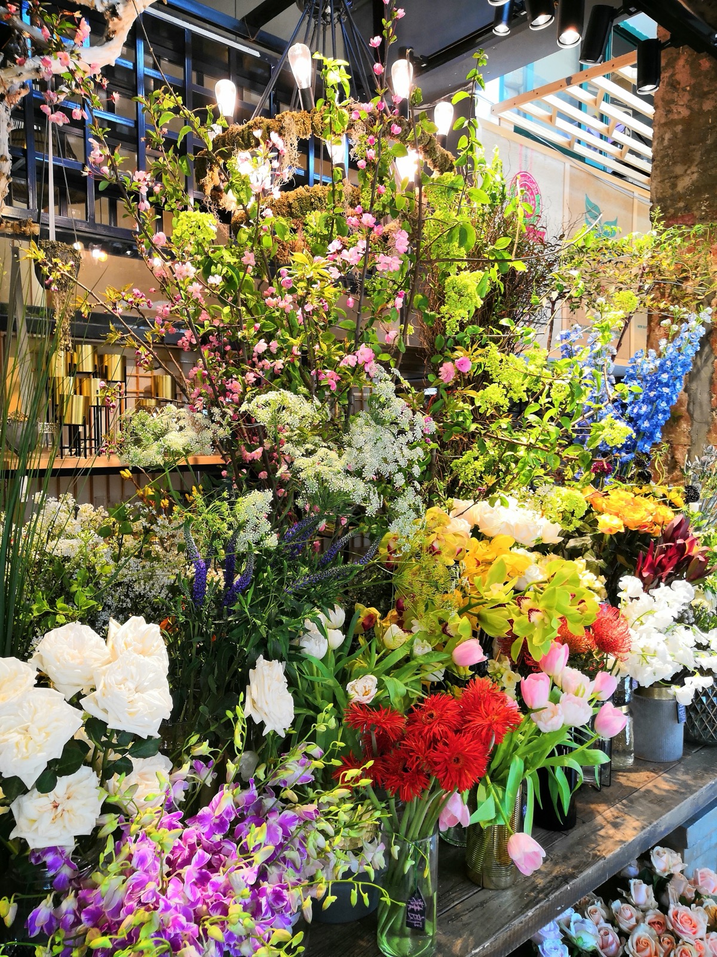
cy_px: 478
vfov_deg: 65.3
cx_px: 358
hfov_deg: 51.4
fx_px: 746
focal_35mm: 27
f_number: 1.8
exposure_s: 1/50
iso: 125
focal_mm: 3.95
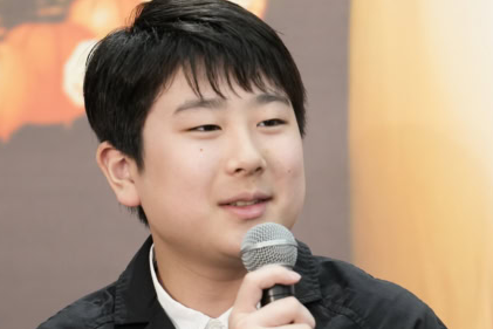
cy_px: 252
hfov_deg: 3.8
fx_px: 7493
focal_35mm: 547
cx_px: 256
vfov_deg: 2.5
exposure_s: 1/200
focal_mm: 200
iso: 1000
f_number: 3.2
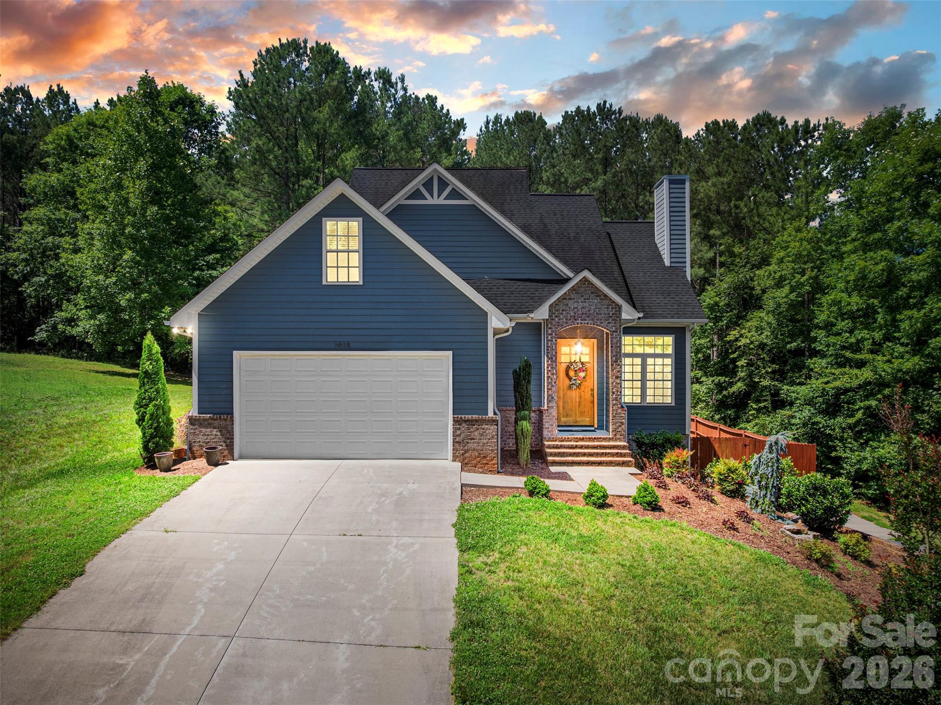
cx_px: 470
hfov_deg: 71.6
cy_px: 352
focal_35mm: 24
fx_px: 652
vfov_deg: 56.8
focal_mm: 12.29
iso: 120
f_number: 2.8
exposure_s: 1/1000
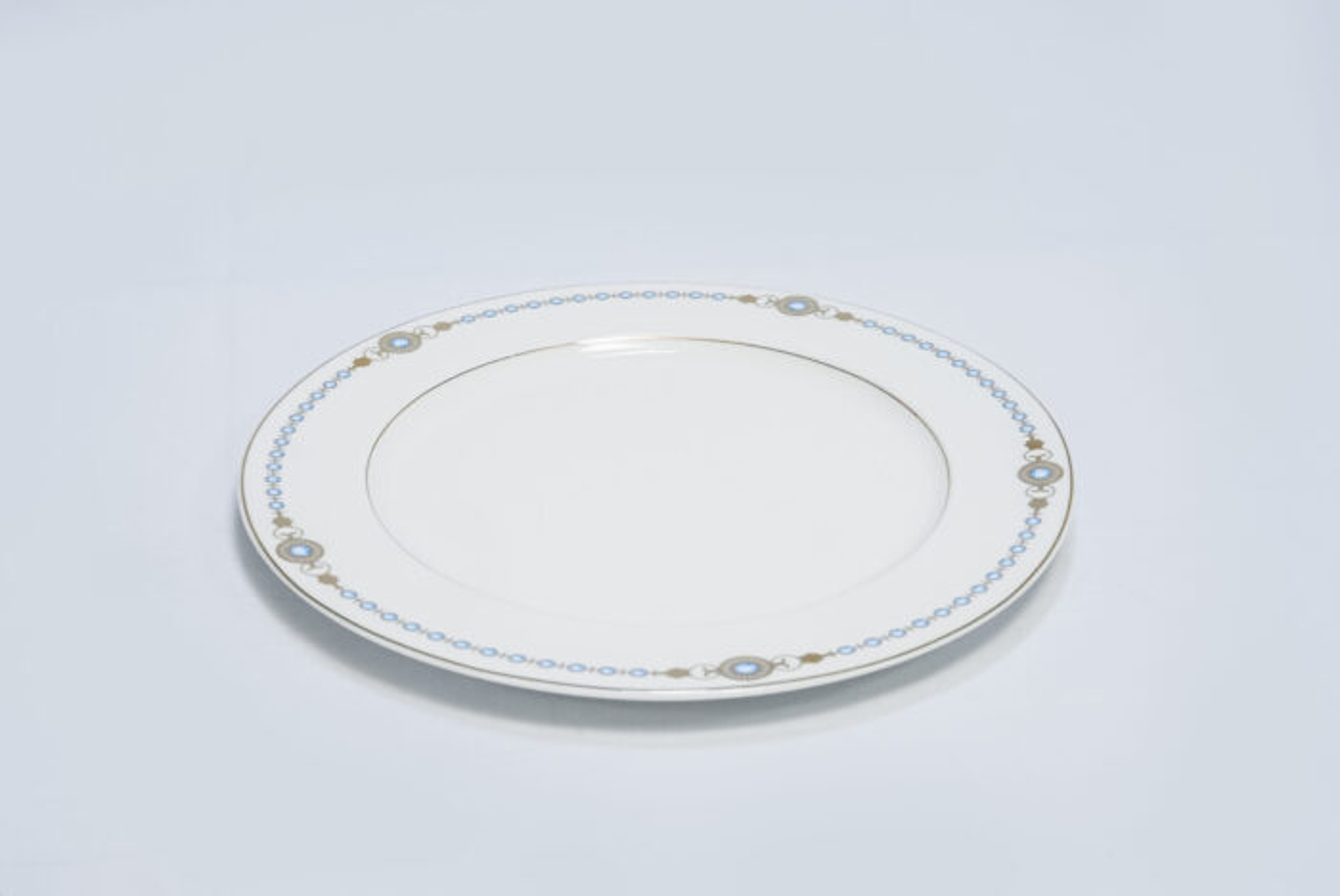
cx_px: 670
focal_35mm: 69
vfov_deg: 19.8
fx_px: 2570
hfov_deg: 29.2
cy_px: 448
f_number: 14
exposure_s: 1/160
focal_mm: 69
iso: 6400
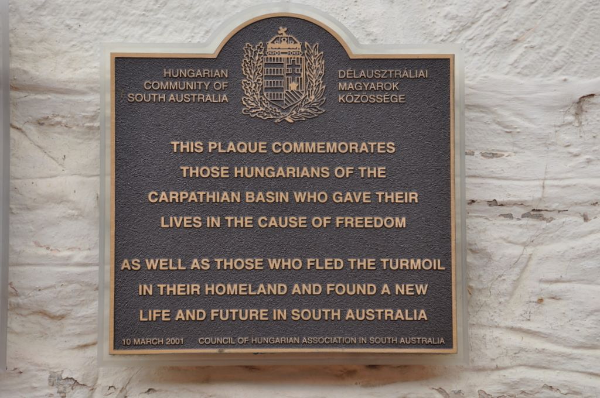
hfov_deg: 23.4
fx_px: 1448
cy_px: 199
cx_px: 300
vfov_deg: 15.7
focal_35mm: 87
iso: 200
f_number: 6.3
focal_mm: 58
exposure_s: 1/160
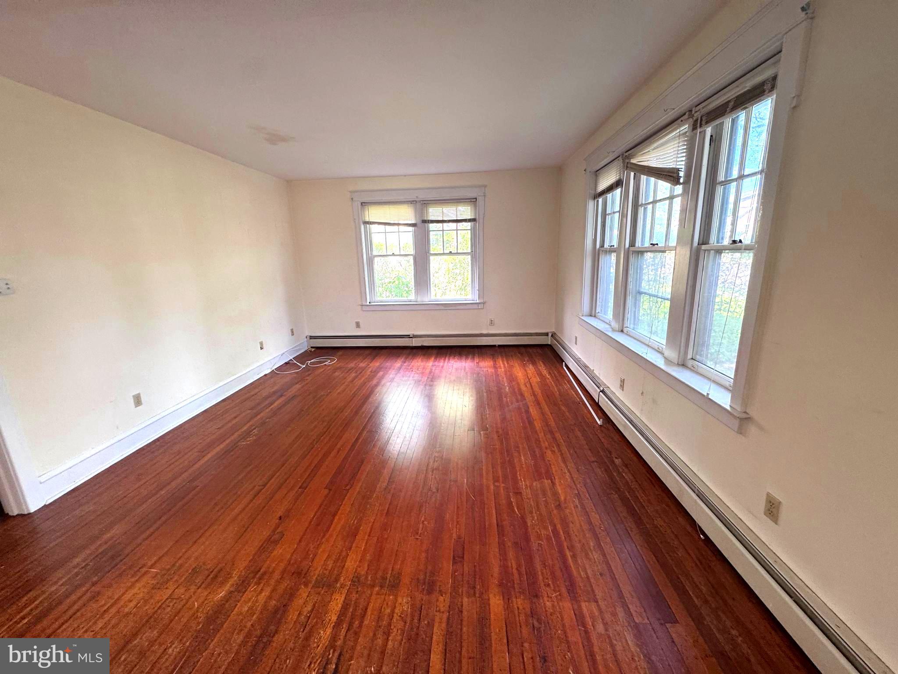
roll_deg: +2.2
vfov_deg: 85.7
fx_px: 363
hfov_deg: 102.1
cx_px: 449
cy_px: 337
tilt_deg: -11.9
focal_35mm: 14
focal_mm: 2.22
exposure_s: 1/99
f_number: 2.2
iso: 160
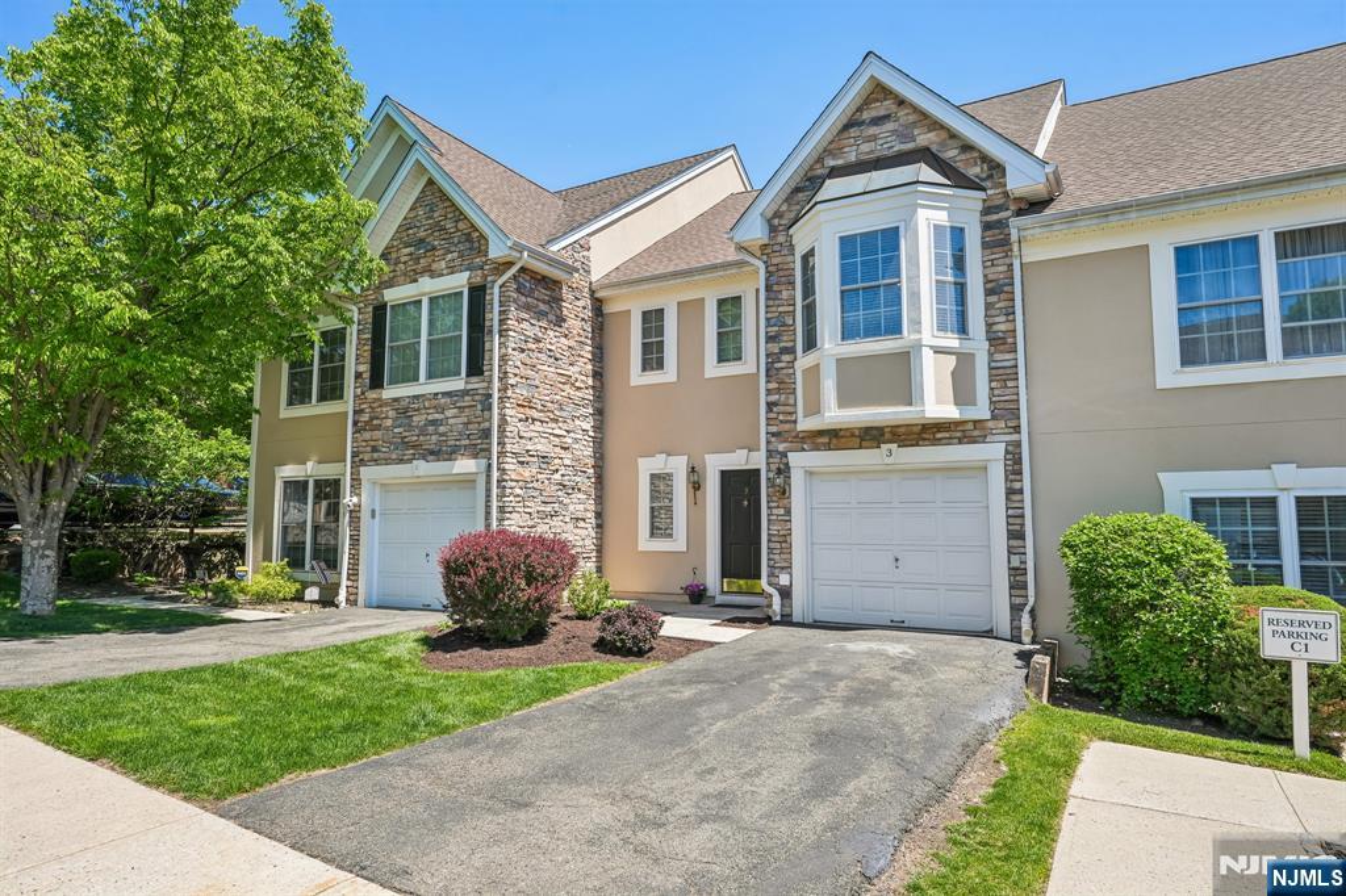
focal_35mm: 22
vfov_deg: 57.2
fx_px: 822
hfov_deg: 78.6
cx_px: 673
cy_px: 448
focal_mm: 22
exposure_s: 1/160
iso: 100
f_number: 8
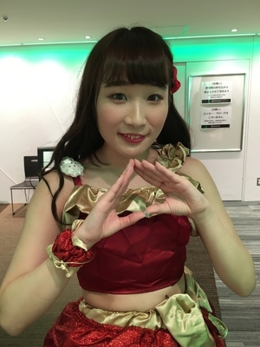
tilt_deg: -12.9
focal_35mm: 29
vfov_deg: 61.7
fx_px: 290
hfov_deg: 48.2
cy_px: 174
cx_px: 130
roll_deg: +1.7
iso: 64
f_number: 2.2
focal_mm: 4.15
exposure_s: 1/30
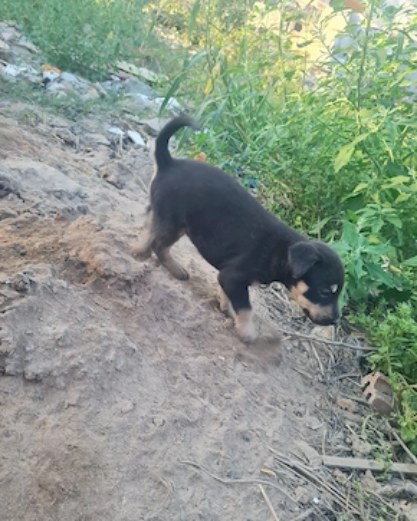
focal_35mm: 28
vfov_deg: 62.2
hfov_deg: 51.5
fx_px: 432
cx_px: 214
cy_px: 271
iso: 64
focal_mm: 5.4
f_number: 1.8
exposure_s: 1/100
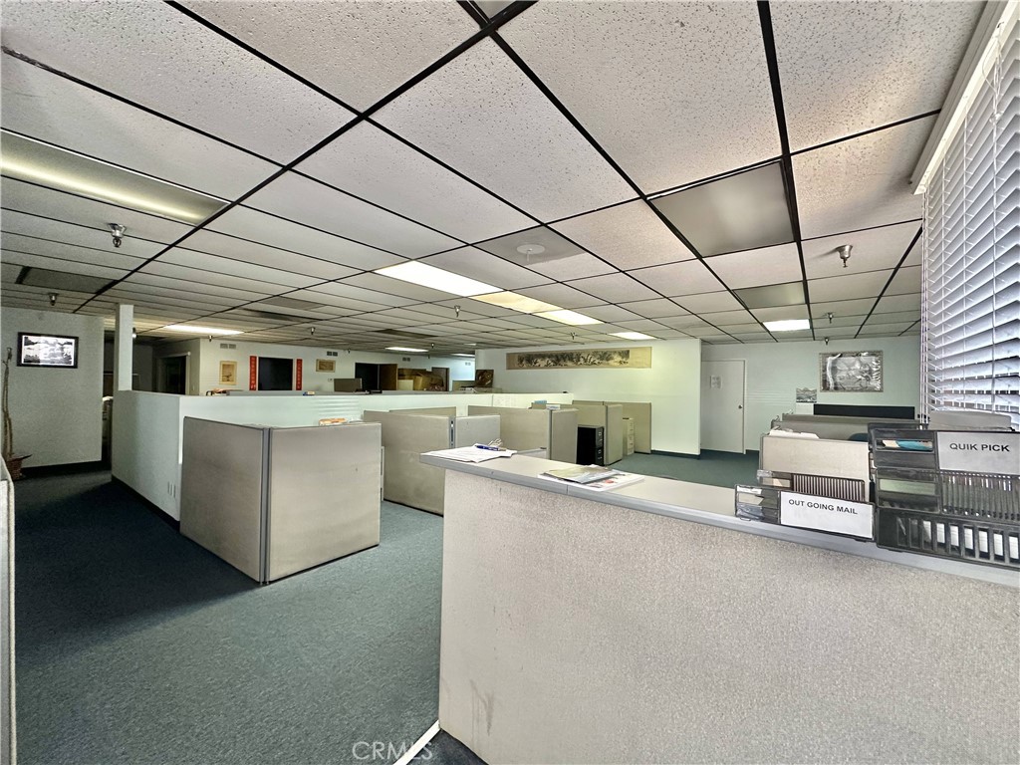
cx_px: 510
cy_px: 382
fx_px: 413
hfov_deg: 102.1
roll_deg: -1.0
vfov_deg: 85.7
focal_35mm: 14
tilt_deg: +0.2
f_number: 2.2
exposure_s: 1/60
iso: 250
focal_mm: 2.22
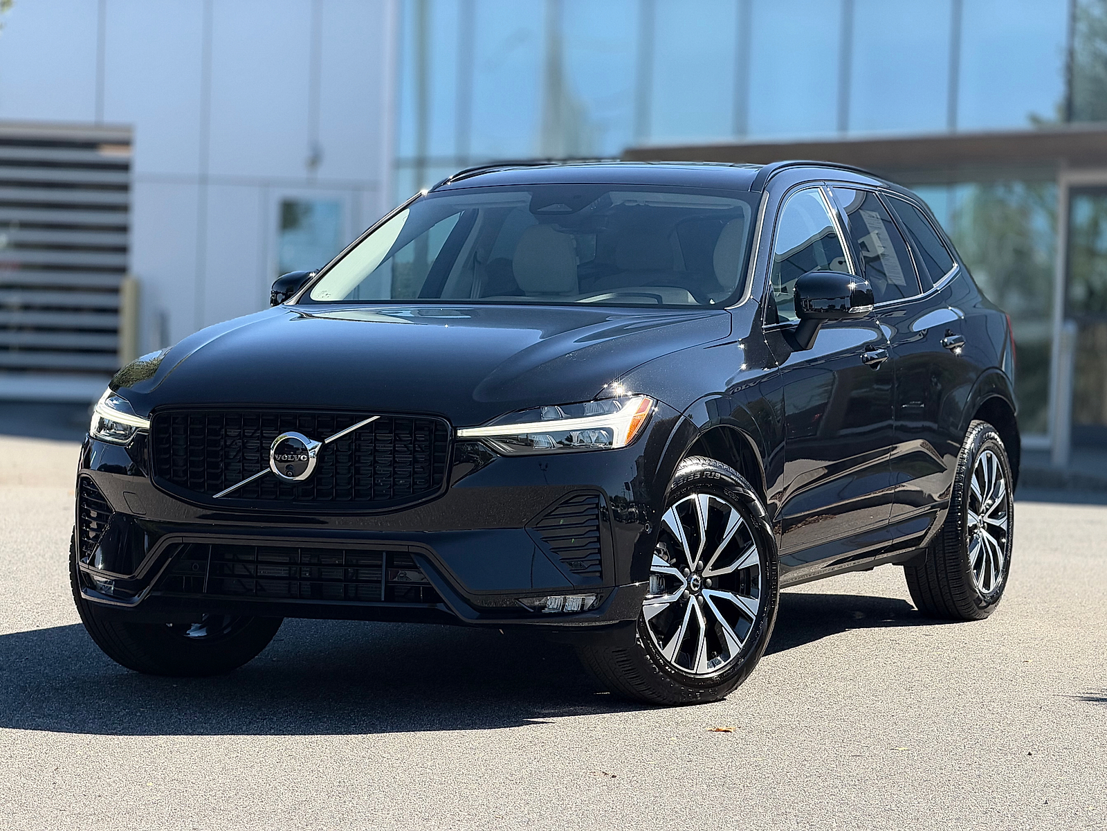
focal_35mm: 100
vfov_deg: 14.8
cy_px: 416
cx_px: 554
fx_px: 3198
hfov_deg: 19.6
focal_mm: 16.89
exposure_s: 1/333
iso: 50
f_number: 2.8
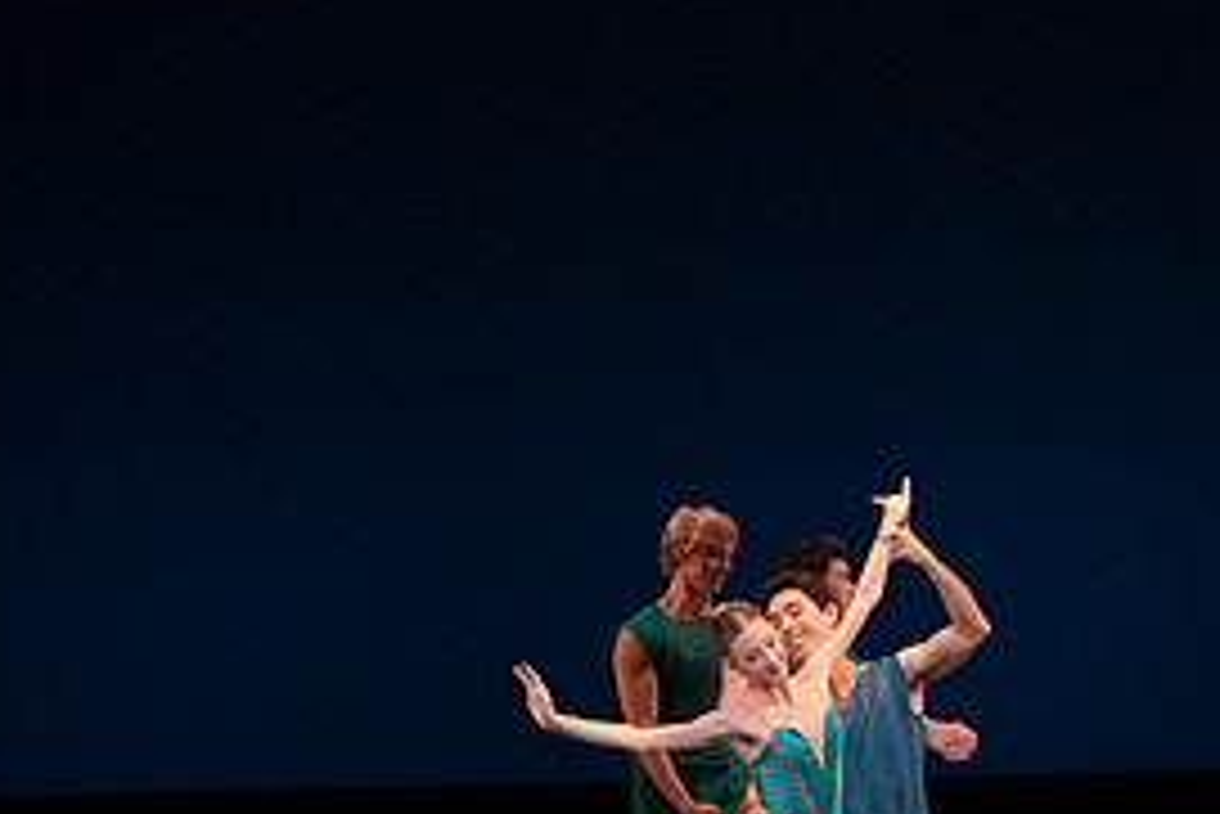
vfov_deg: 3.5
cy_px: 668
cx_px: 954
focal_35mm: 396
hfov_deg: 5.2
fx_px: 13427
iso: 8000
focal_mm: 185
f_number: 7.1
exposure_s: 1/400
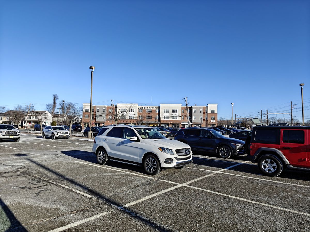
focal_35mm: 23
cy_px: 116
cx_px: 155
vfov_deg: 58.9
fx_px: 206
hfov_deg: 73.9
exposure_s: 1/3764
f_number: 1.6
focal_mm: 6.06
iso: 125
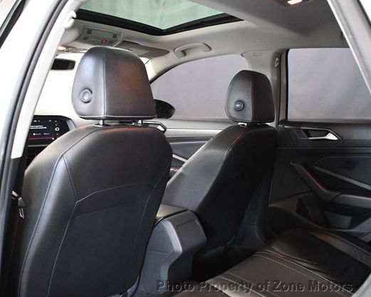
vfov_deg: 39.2
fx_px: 417
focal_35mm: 38
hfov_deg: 47.6
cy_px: 147
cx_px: 148
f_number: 3.8
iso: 4000
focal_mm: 22
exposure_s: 1/60
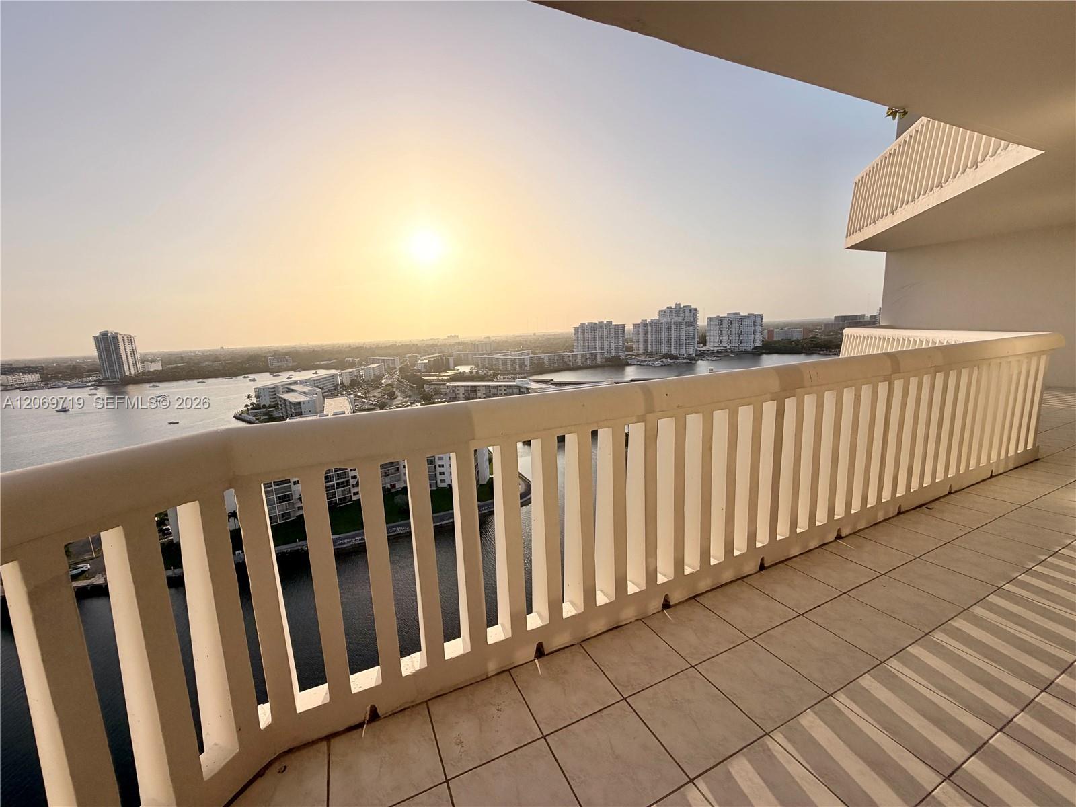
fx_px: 435
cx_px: 538
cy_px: 404
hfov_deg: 102.1
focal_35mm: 14
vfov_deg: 85.7
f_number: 2.2
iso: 32
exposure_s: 1/2237
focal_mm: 2.22
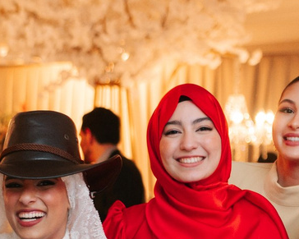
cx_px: -11
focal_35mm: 236
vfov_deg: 6.3
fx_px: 2088
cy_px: 497
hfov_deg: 8.1
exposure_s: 1/100
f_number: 2
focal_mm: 35
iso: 500
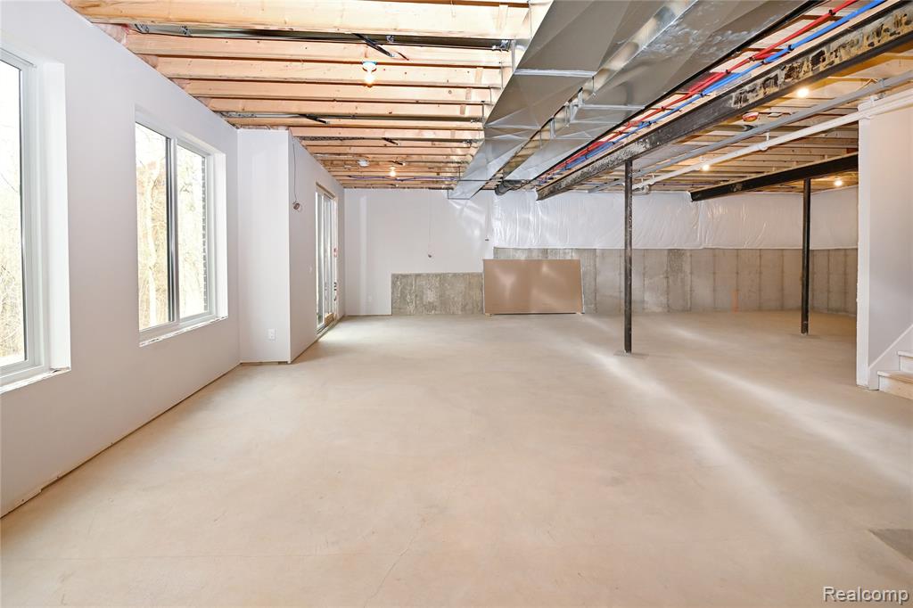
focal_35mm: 14
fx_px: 355
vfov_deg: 81.2
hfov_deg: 104.3
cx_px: 456
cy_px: 304
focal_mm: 14
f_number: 8
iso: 800
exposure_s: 1/60
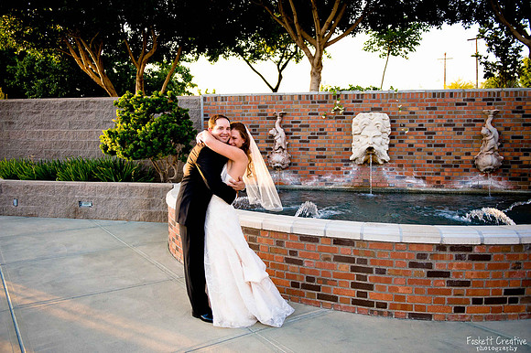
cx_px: 266
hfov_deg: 60.3
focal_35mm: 31
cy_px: 176
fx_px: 457
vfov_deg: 42.3
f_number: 2.8
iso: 400
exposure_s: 1/640
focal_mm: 31
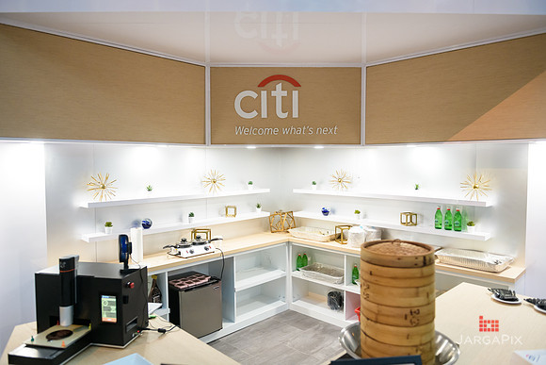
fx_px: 394
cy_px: 182
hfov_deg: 69.4
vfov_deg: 49.6
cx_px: 273
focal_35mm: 26
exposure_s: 1/125
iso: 1600
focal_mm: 26
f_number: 3.2
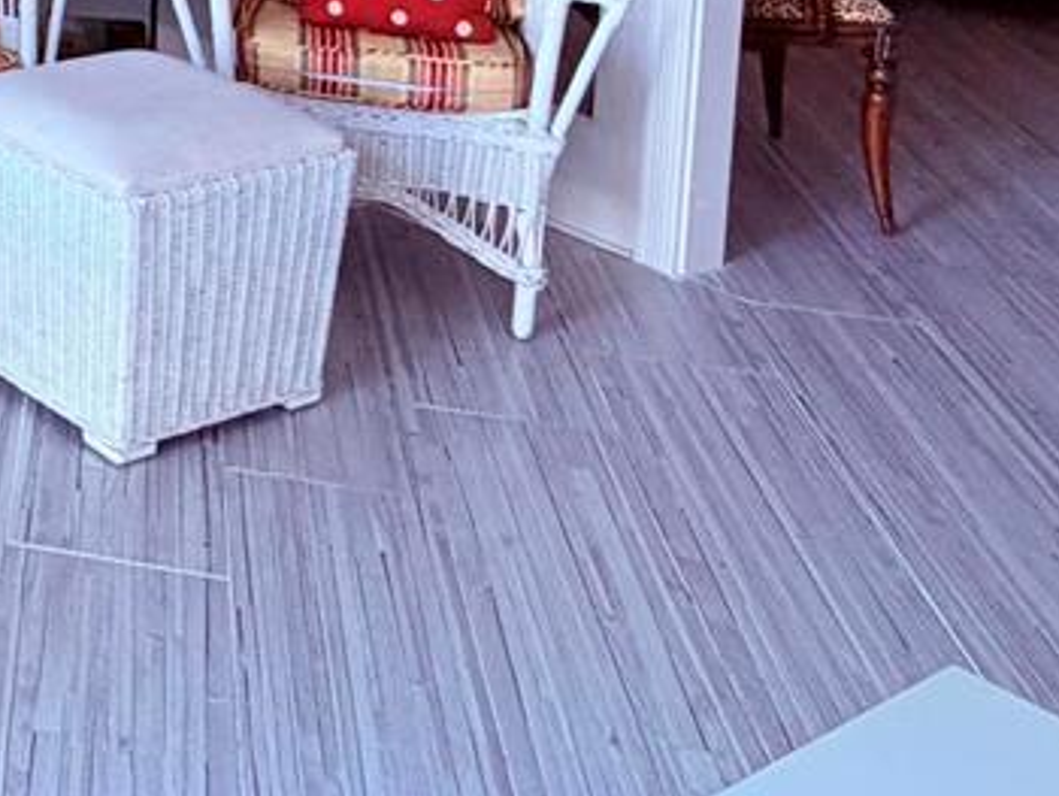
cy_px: -339
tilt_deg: -7.3
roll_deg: -0.4
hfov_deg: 25.0
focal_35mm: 64
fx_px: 1959
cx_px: -418
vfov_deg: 20.3
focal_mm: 2.22
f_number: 2.2
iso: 160
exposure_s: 1/121
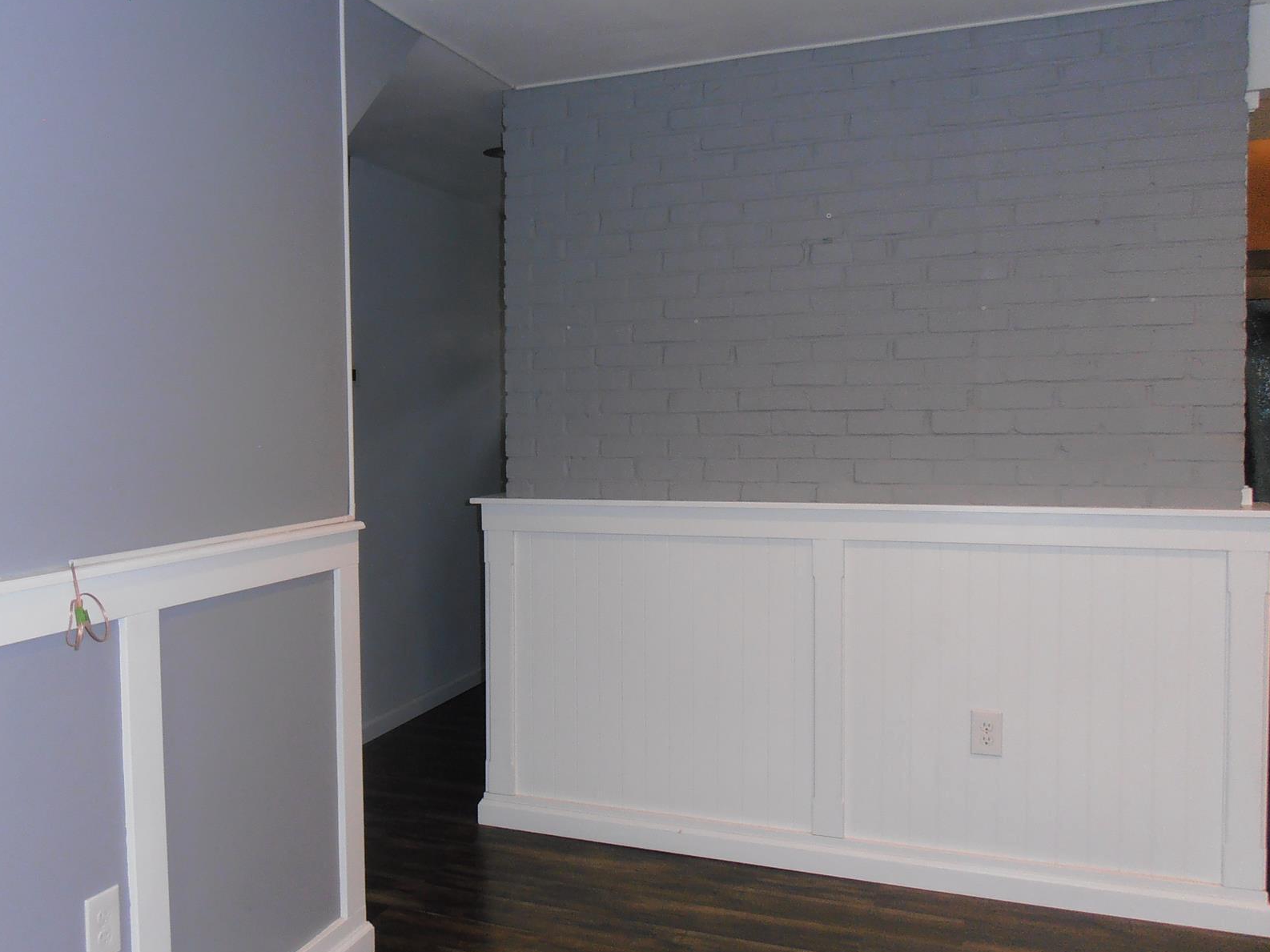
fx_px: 1137
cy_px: 464
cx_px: 496
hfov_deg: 57.8
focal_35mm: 31
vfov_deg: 45.4
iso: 125
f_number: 3
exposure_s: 1/30
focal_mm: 4.2
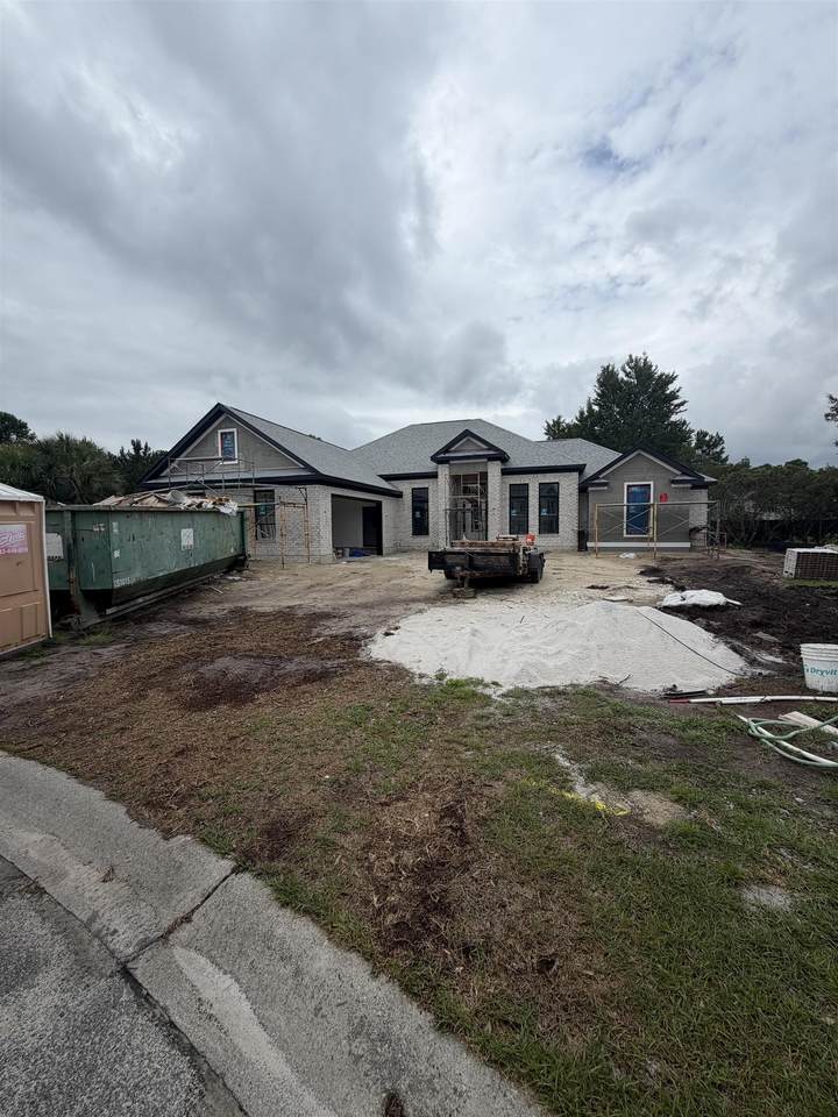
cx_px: 419
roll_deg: +1.3
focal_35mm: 14
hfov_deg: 85.7
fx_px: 452
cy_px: 558
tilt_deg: -3.4
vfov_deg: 102.1
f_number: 2.2
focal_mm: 2.22
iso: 20
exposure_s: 1/1312
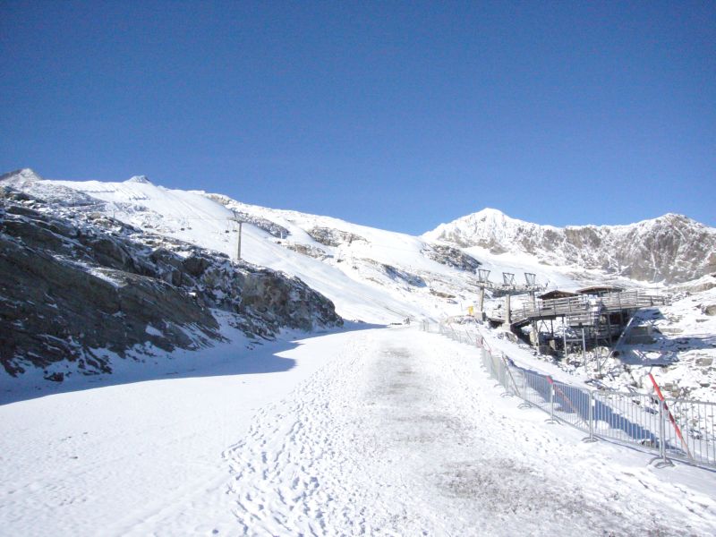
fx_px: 579
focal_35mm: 28
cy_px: 268
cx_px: 358
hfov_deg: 63.4
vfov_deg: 49.7
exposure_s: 1/2000
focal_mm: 4.6
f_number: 5.6
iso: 400
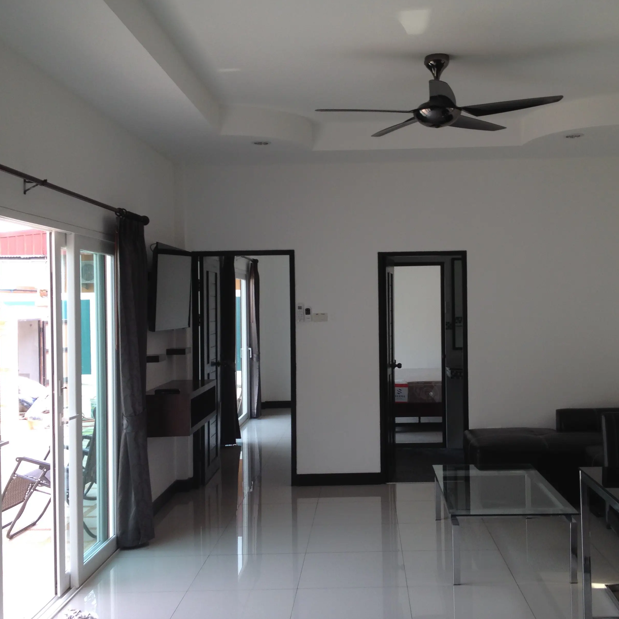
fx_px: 850
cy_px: 307
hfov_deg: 39.9
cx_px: 356
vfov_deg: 40.0
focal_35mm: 42
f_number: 2.4
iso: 50
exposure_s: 1/143
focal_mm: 4.28
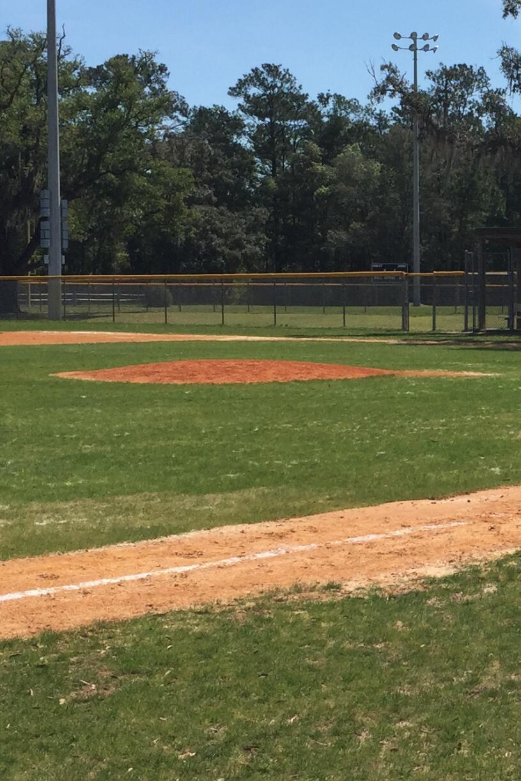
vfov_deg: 27.3
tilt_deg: -5.1
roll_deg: -0.6
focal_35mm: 74
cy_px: 400
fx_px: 1607
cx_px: 611
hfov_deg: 17.6
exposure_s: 1/2639
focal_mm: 4.15
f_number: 2.2
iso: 32
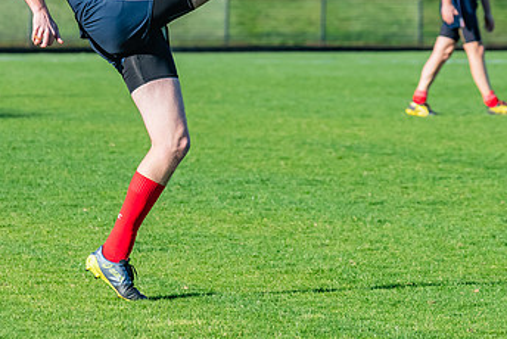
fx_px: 6610
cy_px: 66
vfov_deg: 2.9
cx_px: 151
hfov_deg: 4.4
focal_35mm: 469
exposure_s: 1/1600
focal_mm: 220
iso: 800
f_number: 7.1
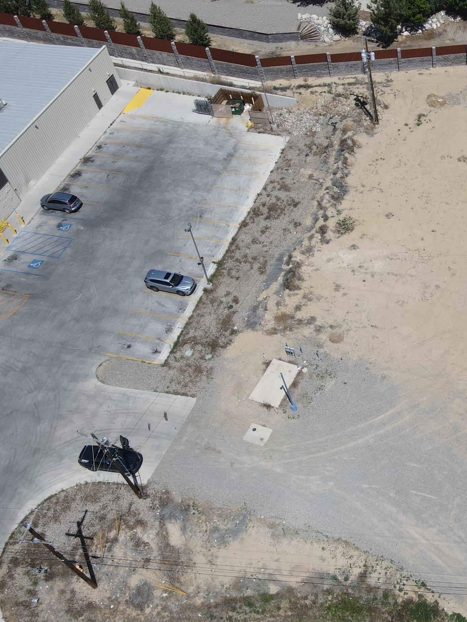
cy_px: 339
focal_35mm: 39
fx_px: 701
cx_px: 473
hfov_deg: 33.5
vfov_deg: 47.8
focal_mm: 4.5
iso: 100
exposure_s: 1/1250
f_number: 2.8
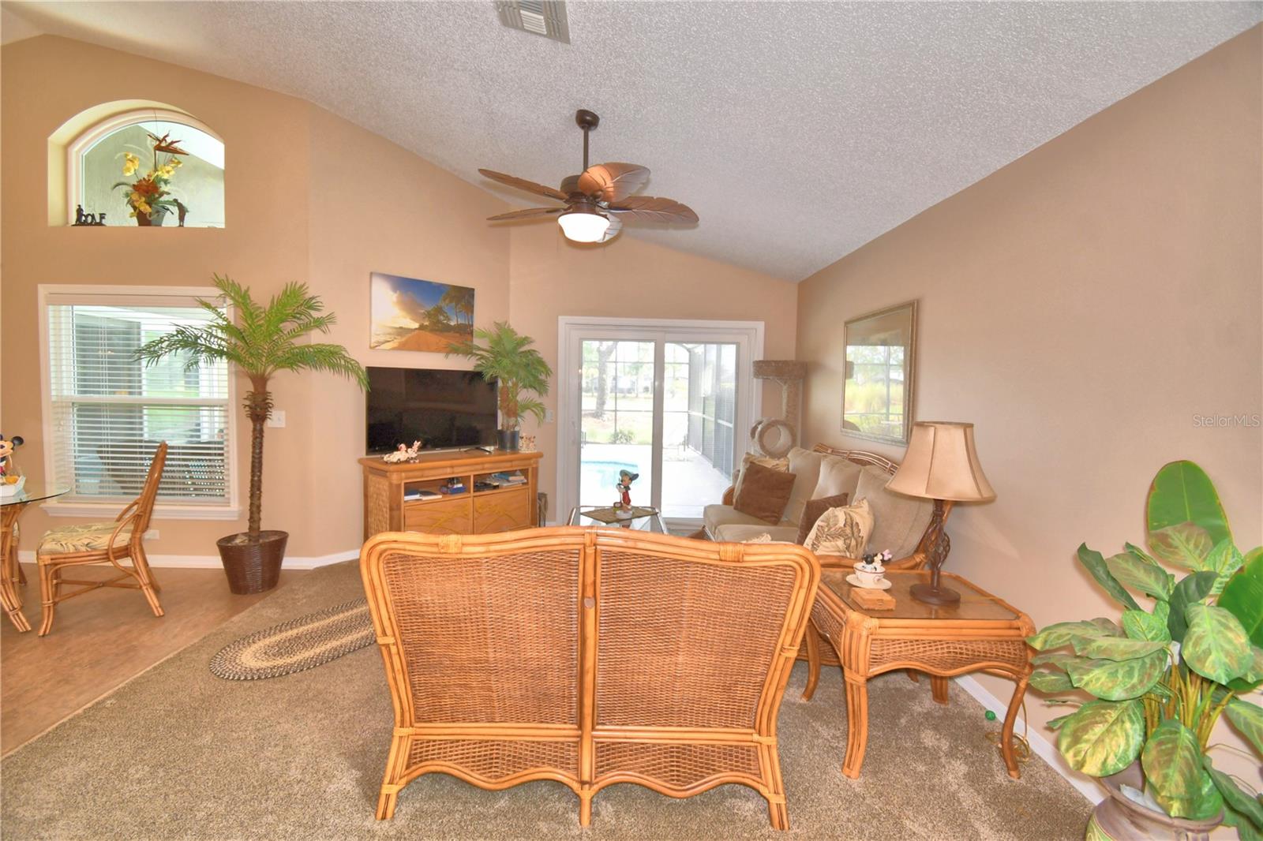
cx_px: 632
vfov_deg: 77.3
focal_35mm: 15
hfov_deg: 100.4
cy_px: 420
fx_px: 526
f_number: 4.5
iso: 200
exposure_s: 1/40
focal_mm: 10
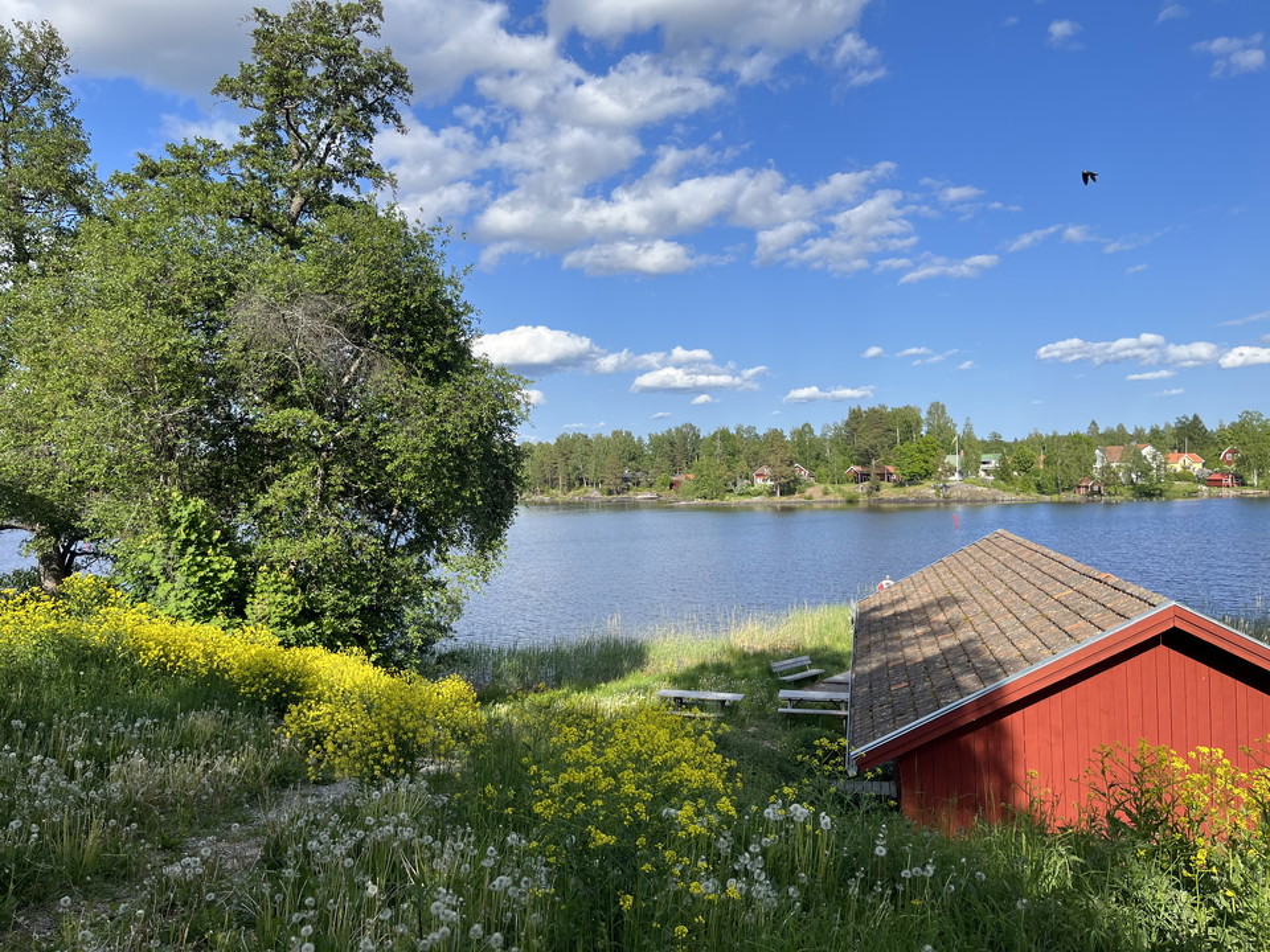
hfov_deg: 67.3
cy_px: 476
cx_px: 635
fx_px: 954
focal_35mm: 26
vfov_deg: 53.1
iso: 50
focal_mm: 5.1
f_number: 1.6
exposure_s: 1/2024
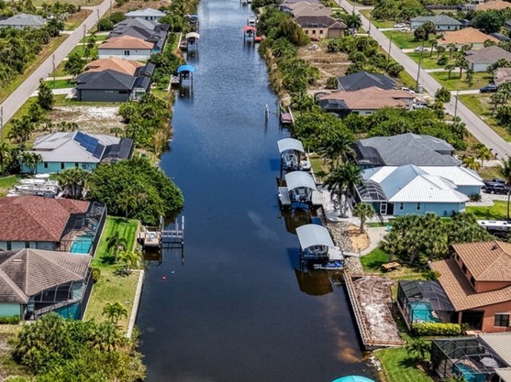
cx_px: 164
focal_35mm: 69
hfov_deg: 28.0
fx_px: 1018
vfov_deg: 21.3
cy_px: 216
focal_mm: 8.7
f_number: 1.8
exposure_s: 1/400
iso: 100
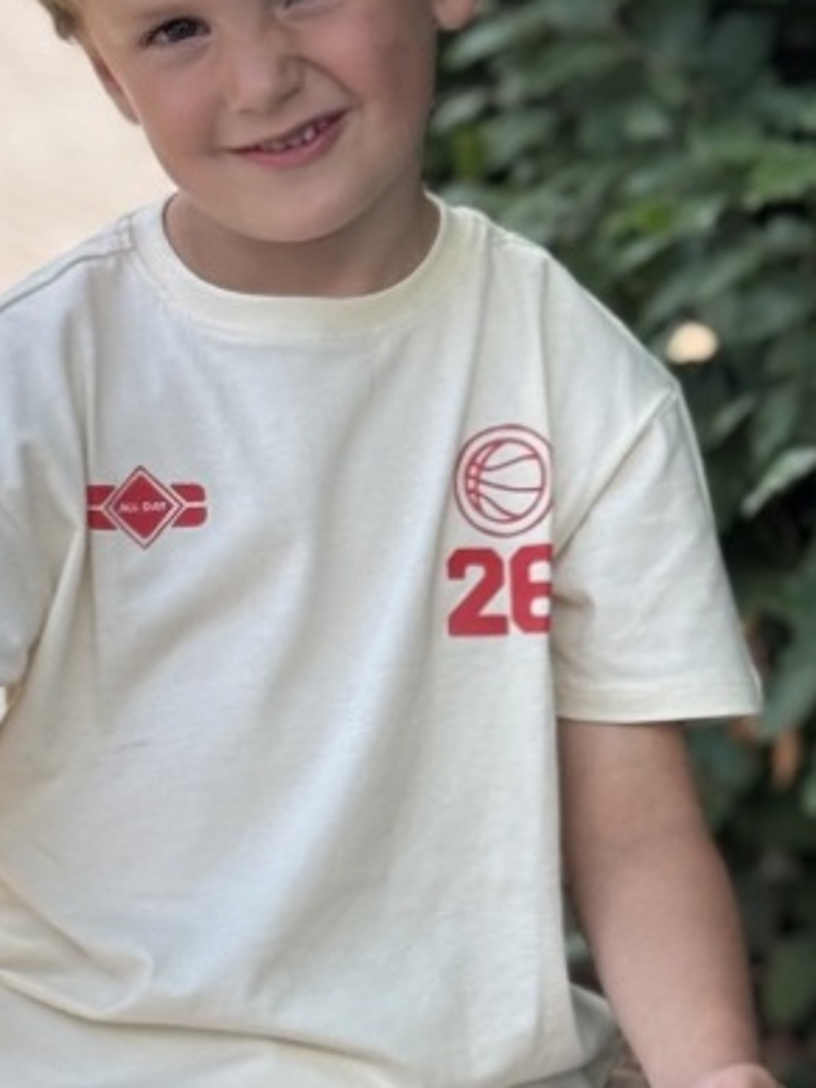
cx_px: 174
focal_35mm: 132
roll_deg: -0.1
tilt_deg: -14.4
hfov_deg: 11.2
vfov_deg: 14.9
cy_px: 613
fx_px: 4149
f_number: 1.78
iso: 64
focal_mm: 6.76
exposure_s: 1/1597
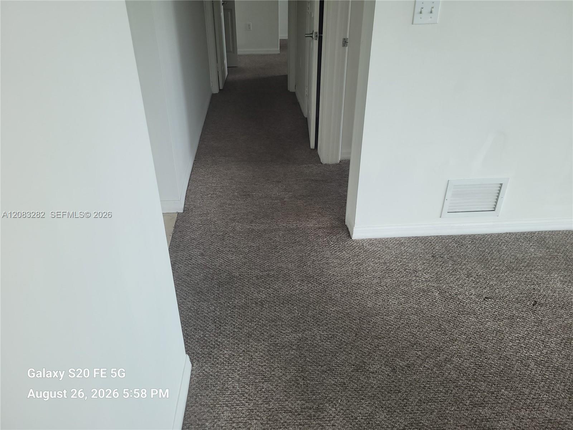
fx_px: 430
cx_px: 286
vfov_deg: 53.1
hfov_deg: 67.3
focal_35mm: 26
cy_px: 215
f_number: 1.8
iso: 50
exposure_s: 1/60
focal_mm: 5.4
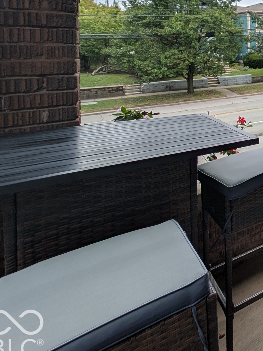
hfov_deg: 29.9
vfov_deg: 57.2
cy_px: 55
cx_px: 390
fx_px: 284
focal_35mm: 28
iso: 42
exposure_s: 1/897
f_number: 1.95
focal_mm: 2.23
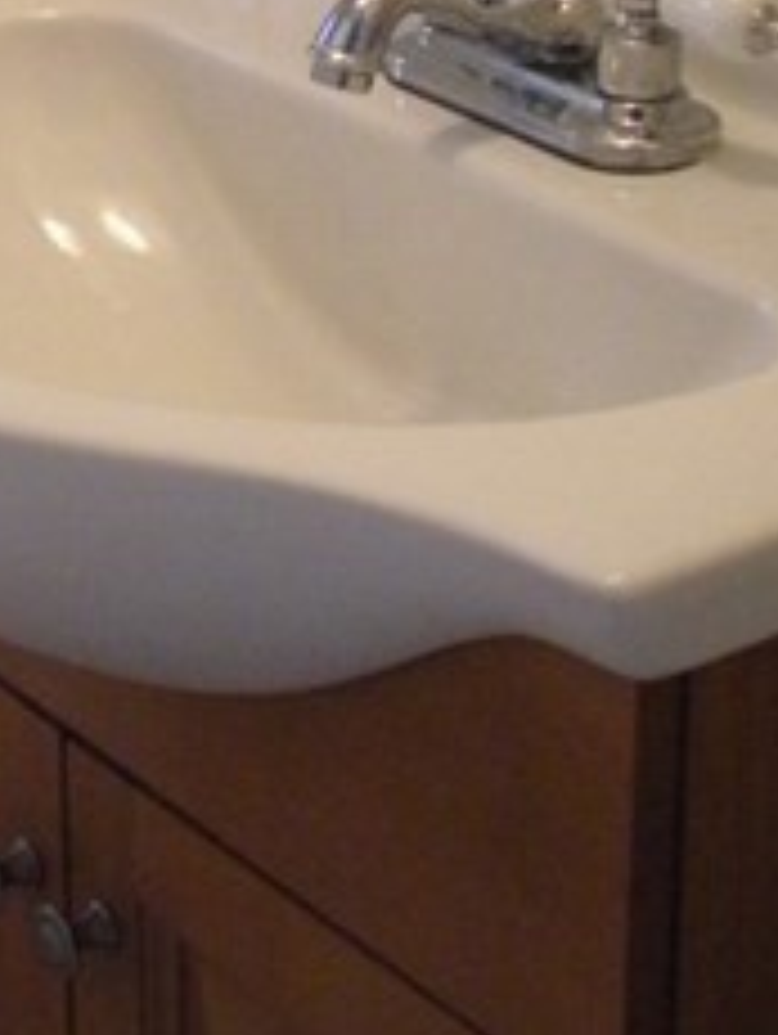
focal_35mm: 120
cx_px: -193
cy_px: -297
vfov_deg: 15.6
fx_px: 3589
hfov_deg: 12.1
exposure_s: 1/37.2
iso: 400
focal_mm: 6.3
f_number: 3.5
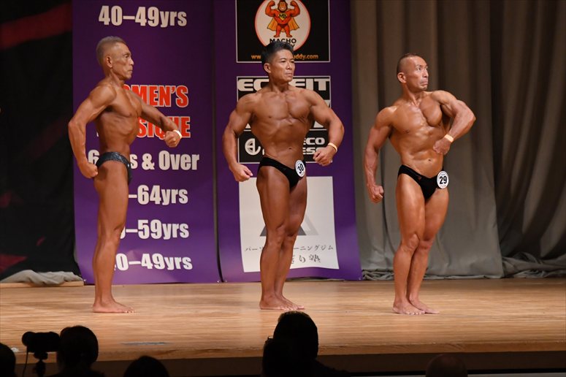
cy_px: 188
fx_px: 4243
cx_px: 283
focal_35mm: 270
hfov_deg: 7.6
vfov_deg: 5.1
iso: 4500
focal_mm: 180
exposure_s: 1/400
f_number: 5.6
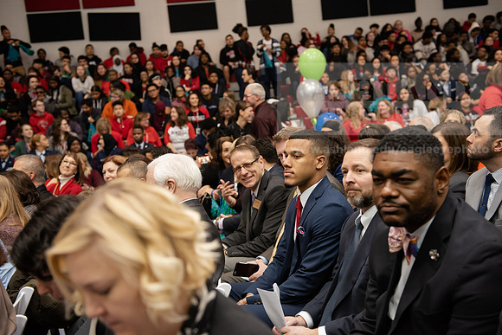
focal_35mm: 44
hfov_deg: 44.5
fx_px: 614
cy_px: 168
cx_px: 251
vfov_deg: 30.5
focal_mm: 44
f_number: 3.5
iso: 2000
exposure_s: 1/160
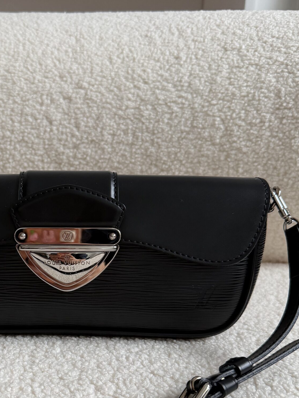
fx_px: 472
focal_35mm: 41
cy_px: 276
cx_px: 57
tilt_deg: -18.2
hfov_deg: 34.0
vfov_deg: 44.9
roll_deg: -0.9
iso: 200
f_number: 1.78
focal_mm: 6.76
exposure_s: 1/96
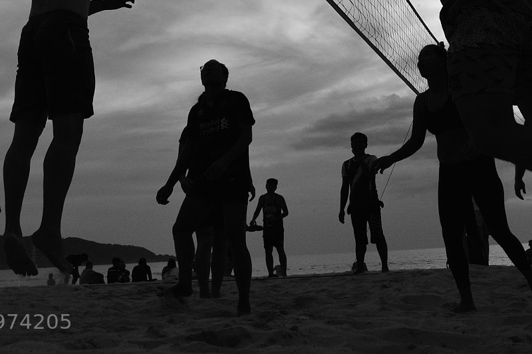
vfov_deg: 24.2
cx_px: 255
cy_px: 20
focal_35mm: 54
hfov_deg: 36.9
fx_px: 798
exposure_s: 1/4000
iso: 400
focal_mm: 18
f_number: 5.6
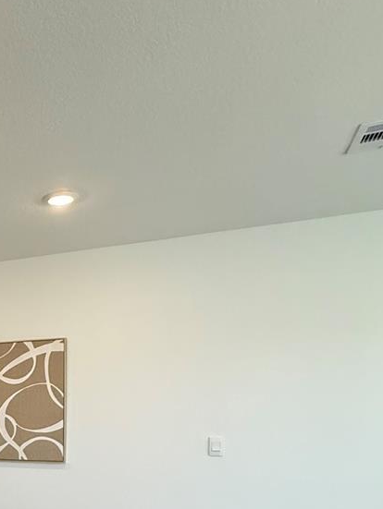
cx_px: -85
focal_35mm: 39
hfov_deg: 30.7
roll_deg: -0.4
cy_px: 446
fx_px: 575
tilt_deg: -2.9
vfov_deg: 44.1
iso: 640
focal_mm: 2.22
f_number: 2.2
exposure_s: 1/120
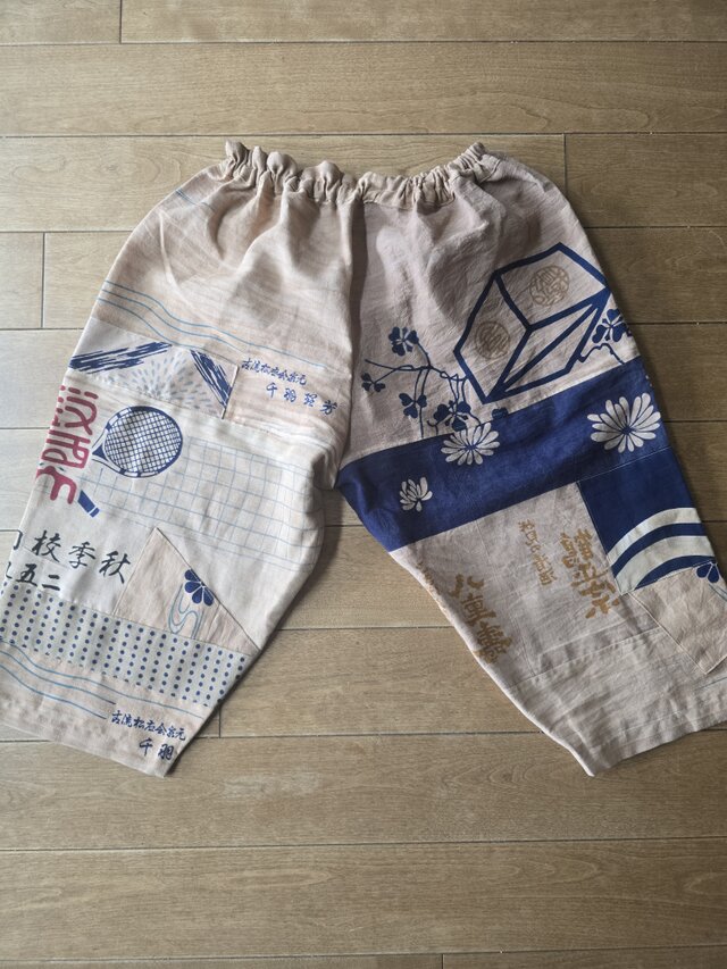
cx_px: 364
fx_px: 644
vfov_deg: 73.9
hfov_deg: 58.9
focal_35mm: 23
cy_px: 484
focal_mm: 6.3
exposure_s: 1/101
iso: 160
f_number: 1.7
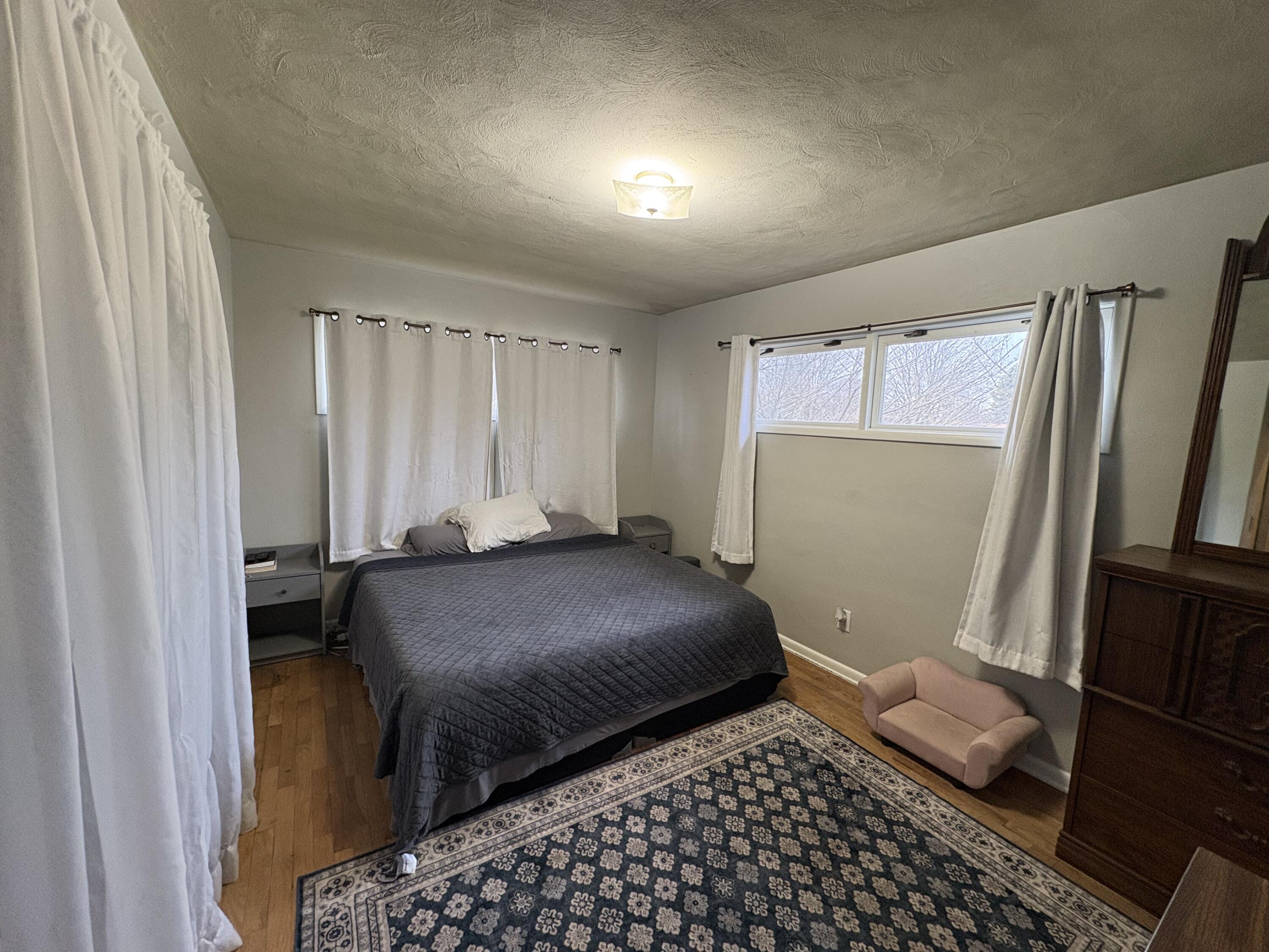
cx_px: 634
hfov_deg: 102.1
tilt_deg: -6.5
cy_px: 476
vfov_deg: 85.7
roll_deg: -2.3
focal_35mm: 14
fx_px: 513
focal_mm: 2.22
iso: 320
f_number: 2.2
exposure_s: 1/60
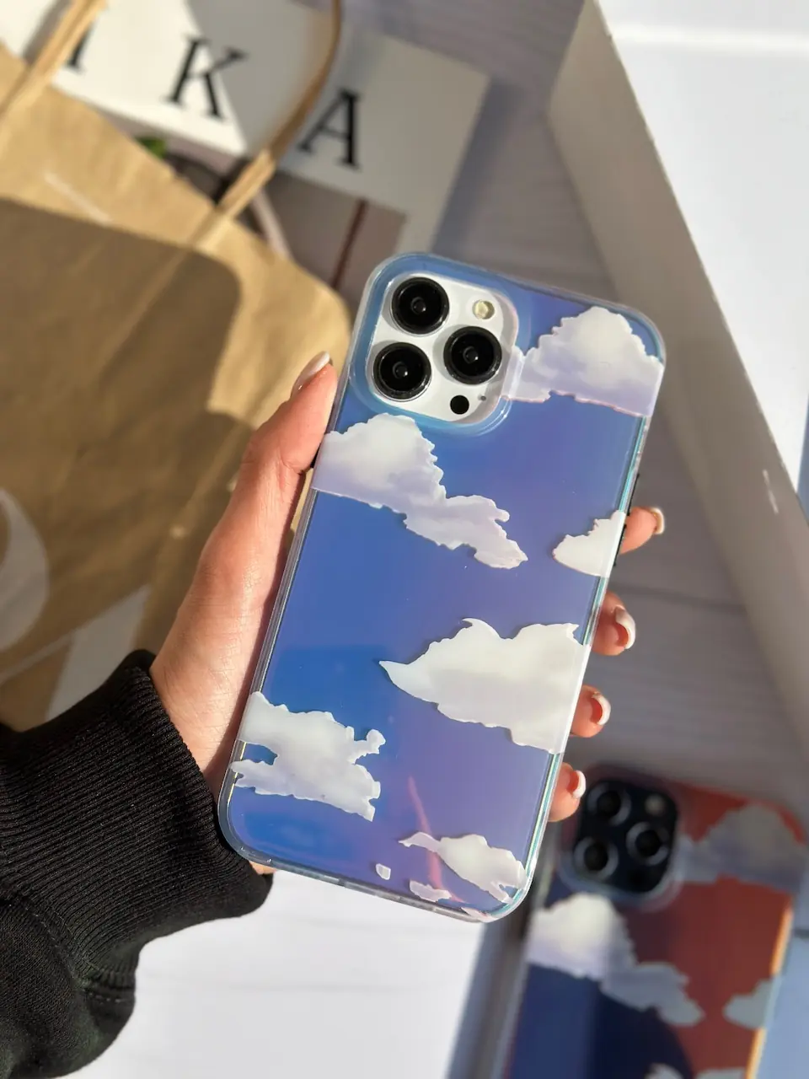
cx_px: 404
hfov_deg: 30.3
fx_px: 1496
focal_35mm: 48
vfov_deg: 39.7
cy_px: 540
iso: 80
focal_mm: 6.86
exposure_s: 1/5882
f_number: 1.78
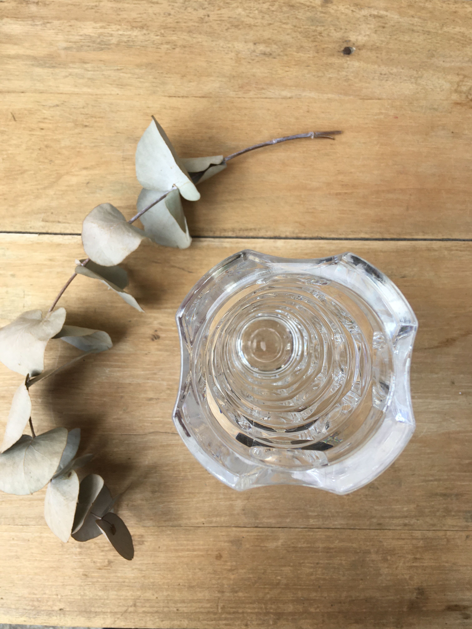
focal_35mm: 29
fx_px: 527
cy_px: 314
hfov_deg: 48.2
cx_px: 236
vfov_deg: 61.7
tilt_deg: -87.5
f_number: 2.2
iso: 25
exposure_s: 1/187
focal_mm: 4.15
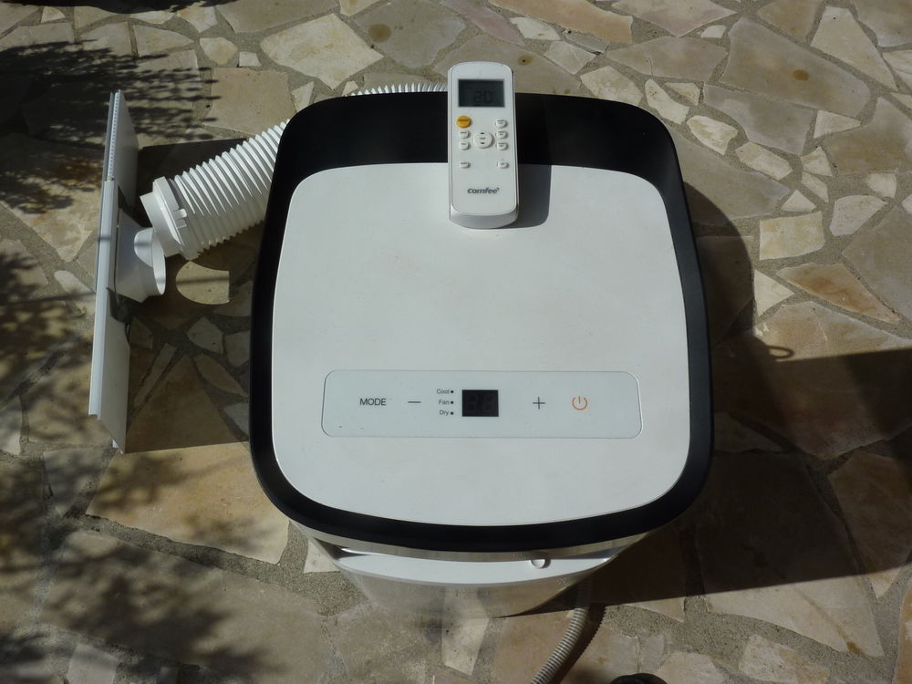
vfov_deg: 54.9
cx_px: 456
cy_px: 342
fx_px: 659
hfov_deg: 69.4
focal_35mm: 25
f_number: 6.3
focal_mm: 4.1
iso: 80
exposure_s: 1/1000
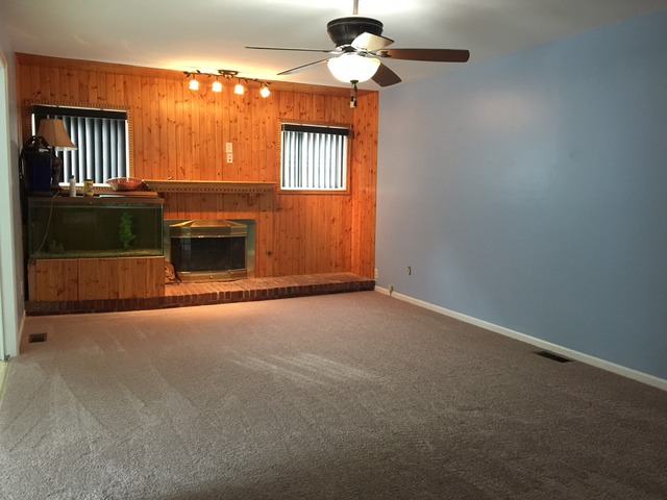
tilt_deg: -6.2
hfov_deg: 61.7
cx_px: 334
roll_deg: -2.6
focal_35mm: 29
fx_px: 559
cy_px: 250
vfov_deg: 48.2
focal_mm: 4.15
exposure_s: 1/15
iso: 125
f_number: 2.2
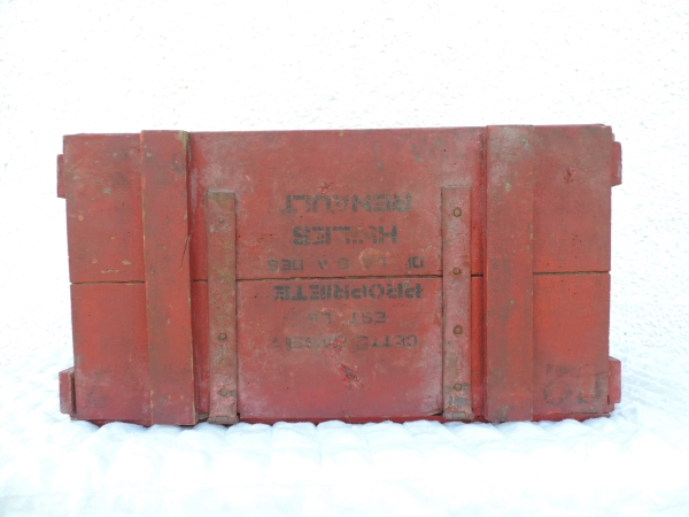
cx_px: 344
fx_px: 478
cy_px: 258
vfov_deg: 56.8
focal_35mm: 24
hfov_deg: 71.6
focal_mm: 4.3
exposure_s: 1/100
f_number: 3
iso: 80
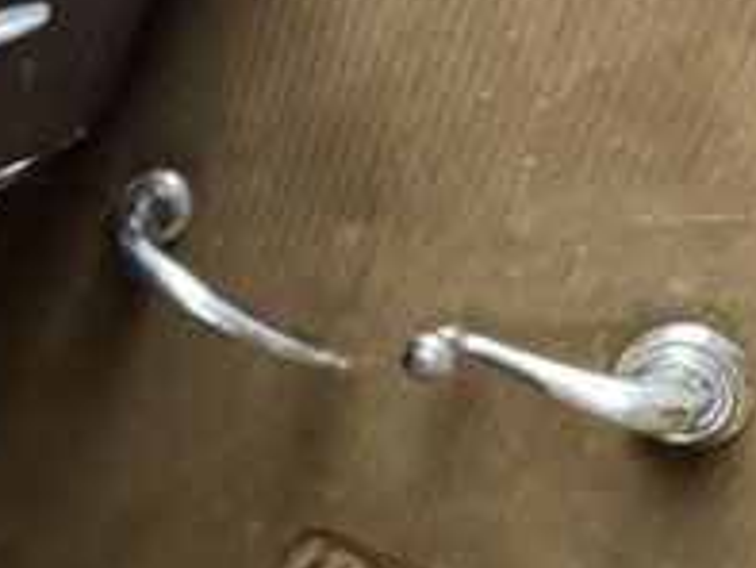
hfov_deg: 20.7
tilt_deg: -33.3
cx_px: -422
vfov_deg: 18.7
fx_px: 1705
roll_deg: -5.6
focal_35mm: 78
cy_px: 461
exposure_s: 1/25
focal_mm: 6.76
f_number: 1.78
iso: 1000
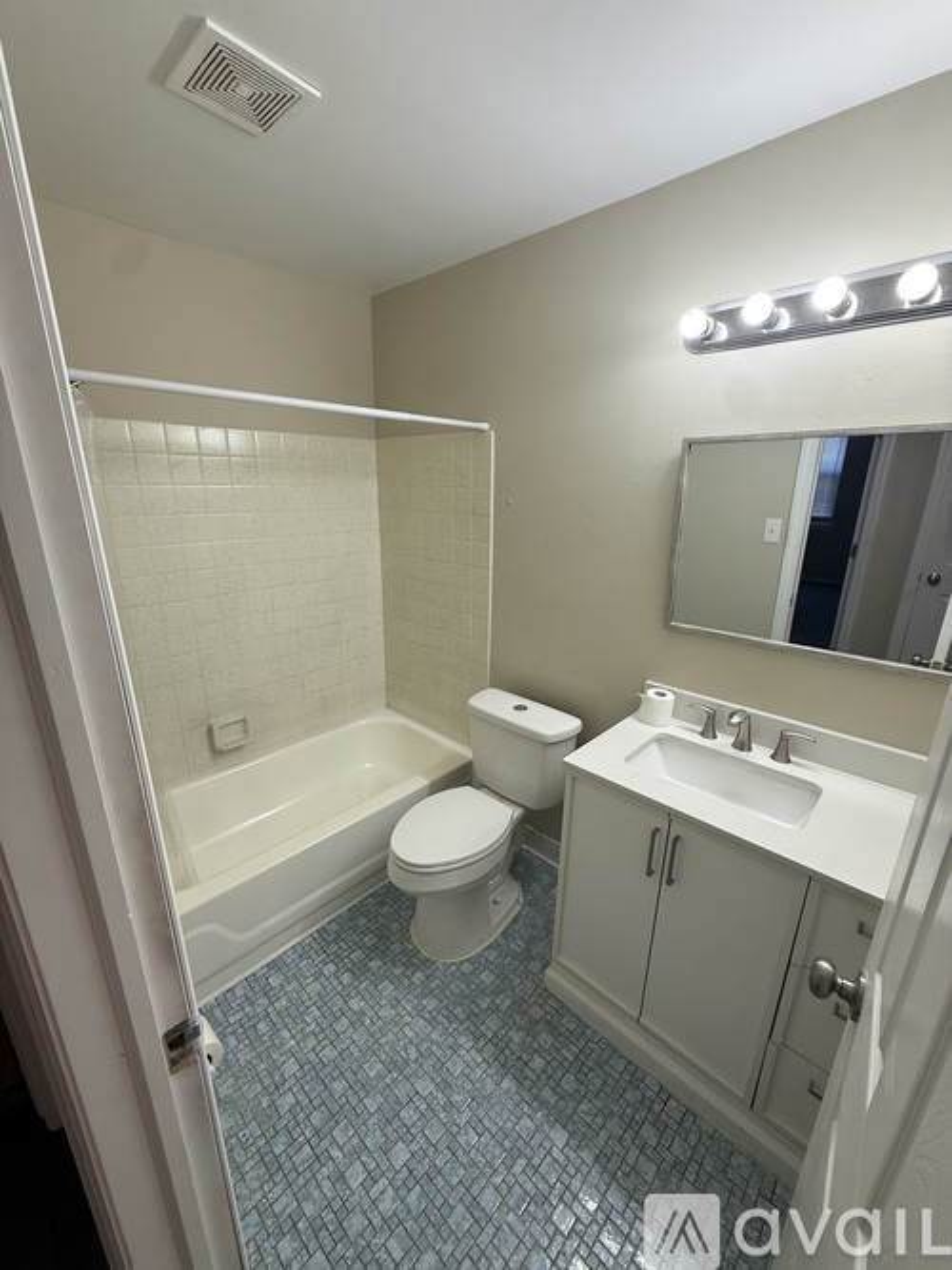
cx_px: 476
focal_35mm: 14
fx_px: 514
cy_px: 635
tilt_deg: -15.7
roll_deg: -1.7
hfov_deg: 85.7
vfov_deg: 102.1
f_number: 2.2
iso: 100
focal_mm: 2.22
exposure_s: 1/120
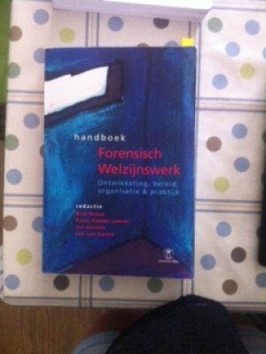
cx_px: 133
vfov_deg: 52.6
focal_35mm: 35
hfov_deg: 40.7
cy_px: 177
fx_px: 359
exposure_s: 1/15
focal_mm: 3.85
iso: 500
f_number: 2.8
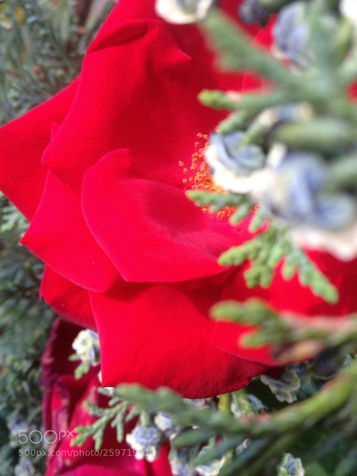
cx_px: 178
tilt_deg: -18.6
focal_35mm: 35
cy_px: 238
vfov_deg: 52.6
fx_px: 481
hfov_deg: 40.7
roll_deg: -0.9
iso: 50
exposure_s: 1/120
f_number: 2.4
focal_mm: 4.28
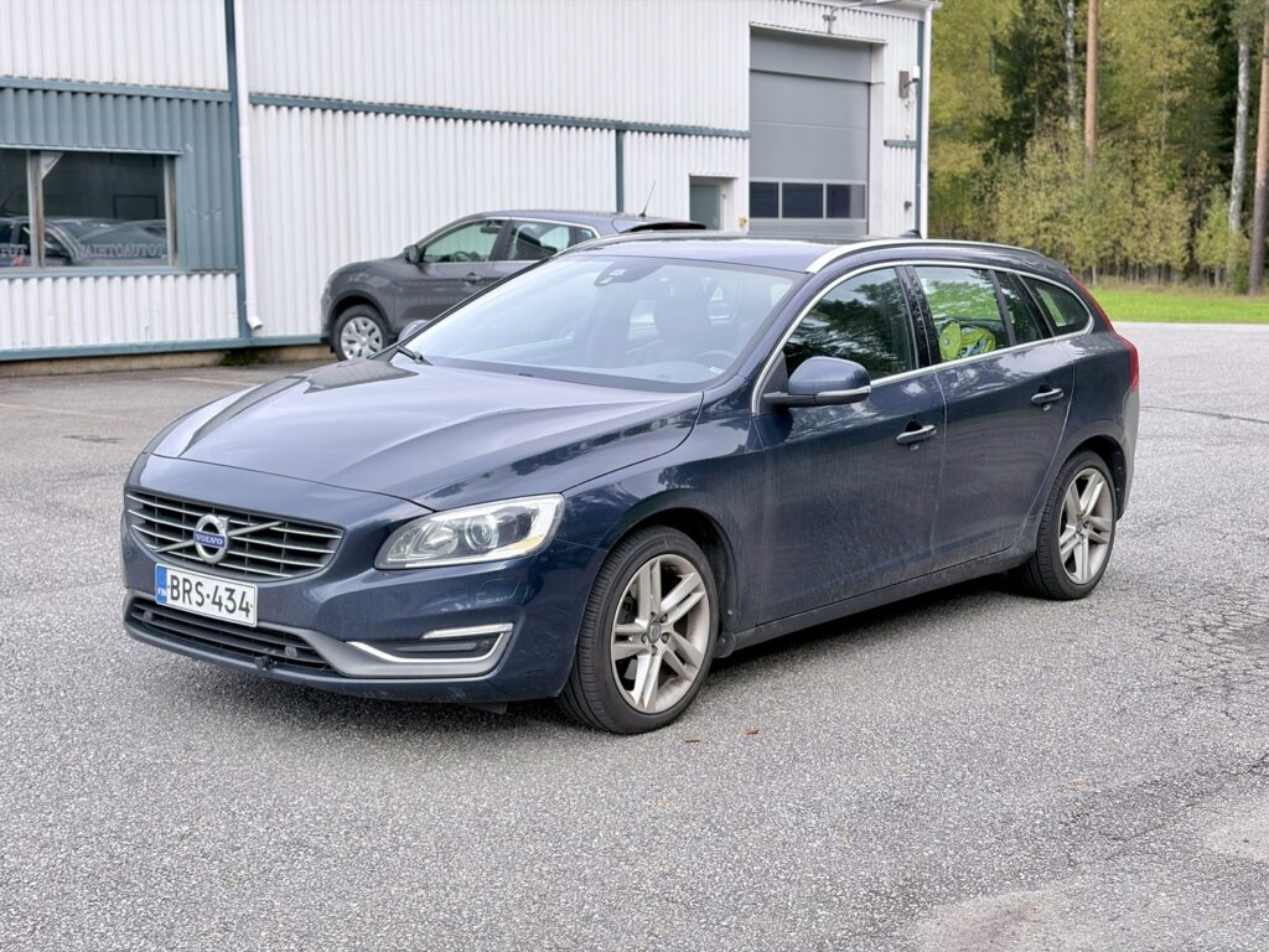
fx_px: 1906
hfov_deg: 36.8
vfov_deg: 28.0
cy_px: 476
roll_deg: +0.6
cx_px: 634
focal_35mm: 52
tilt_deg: -7.8
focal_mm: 5.96
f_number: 1.6
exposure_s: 1/612
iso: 32
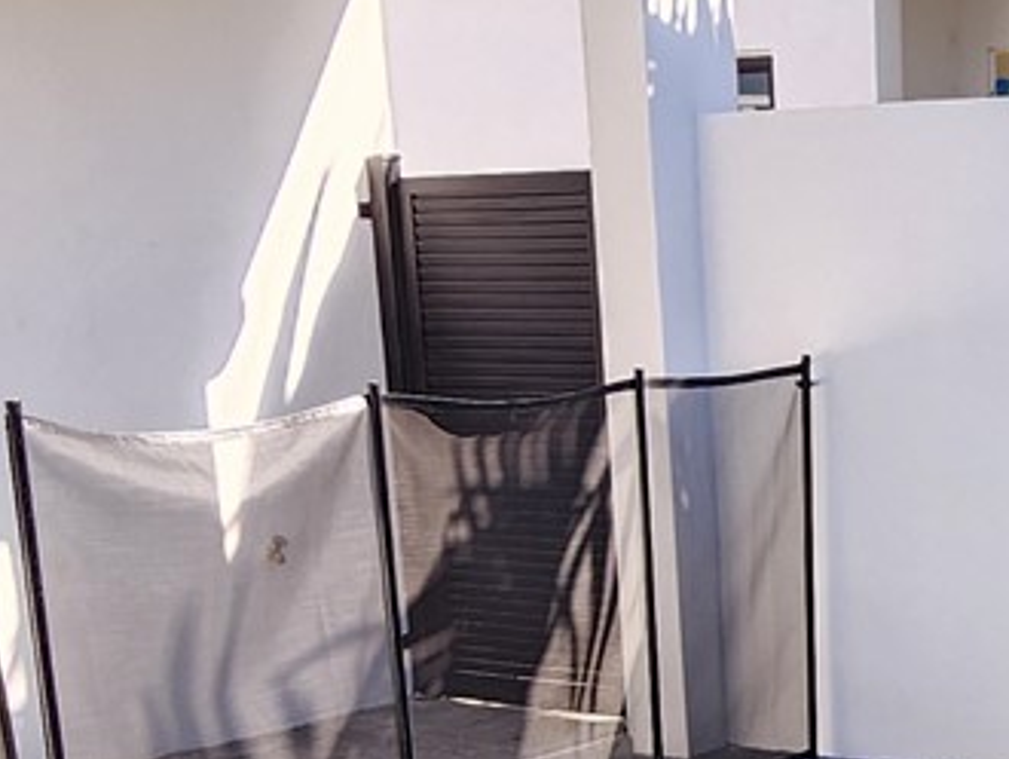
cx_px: 1162
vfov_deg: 22.2
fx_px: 1838
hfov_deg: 27.5
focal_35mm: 63
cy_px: 802
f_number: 2.2
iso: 50
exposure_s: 1/276
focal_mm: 2.2
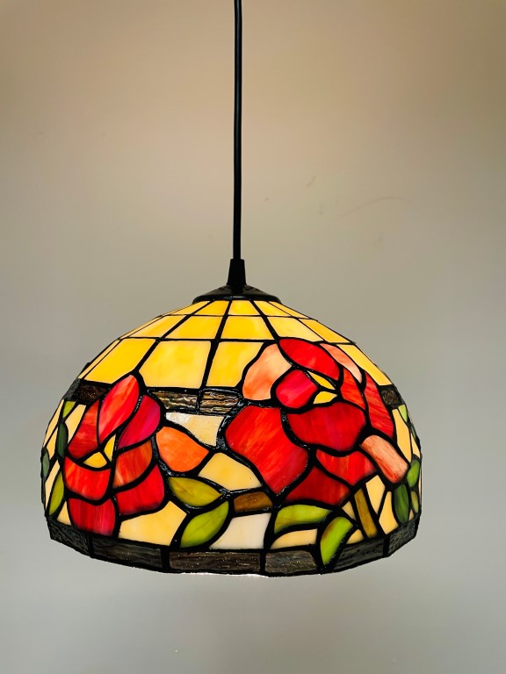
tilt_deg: -0.1
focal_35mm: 26
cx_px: 253
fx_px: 507
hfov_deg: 53.1
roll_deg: +0.8
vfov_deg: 67.3
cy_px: 337
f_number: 1.6
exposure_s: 1/50
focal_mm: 4.2
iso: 100
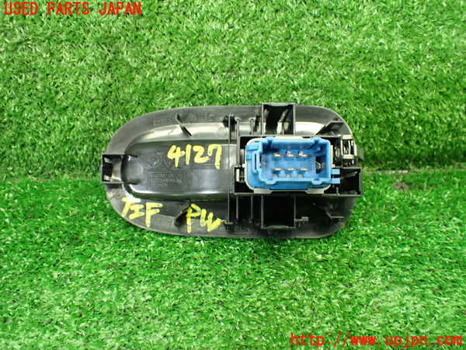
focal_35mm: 30
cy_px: 175
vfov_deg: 46.8
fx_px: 404
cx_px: 233
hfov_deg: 60.0
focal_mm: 5.4
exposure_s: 1/80
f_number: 2.3
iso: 800
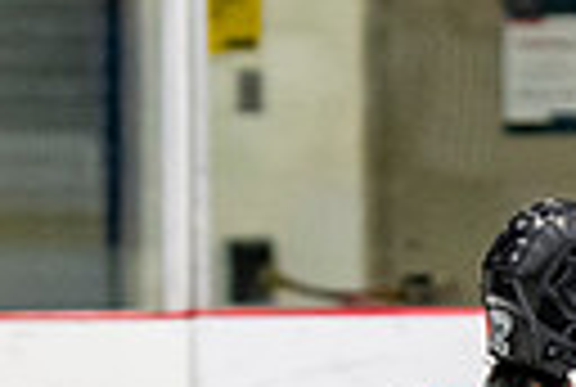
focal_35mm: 874
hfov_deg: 2.4
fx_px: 14017
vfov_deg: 1.6
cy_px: 1010
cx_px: 833
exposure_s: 1/640
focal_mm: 110
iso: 2000
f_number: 3.2
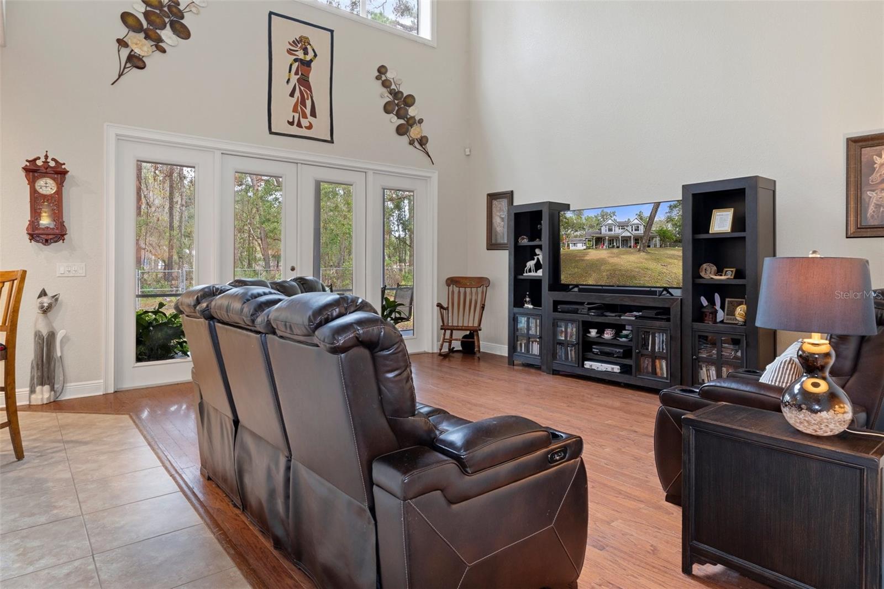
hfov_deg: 81.2
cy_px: 294
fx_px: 516
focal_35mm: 21
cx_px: 442
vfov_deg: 59.5
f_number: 8
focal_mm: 14
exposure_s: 1.6
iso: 320
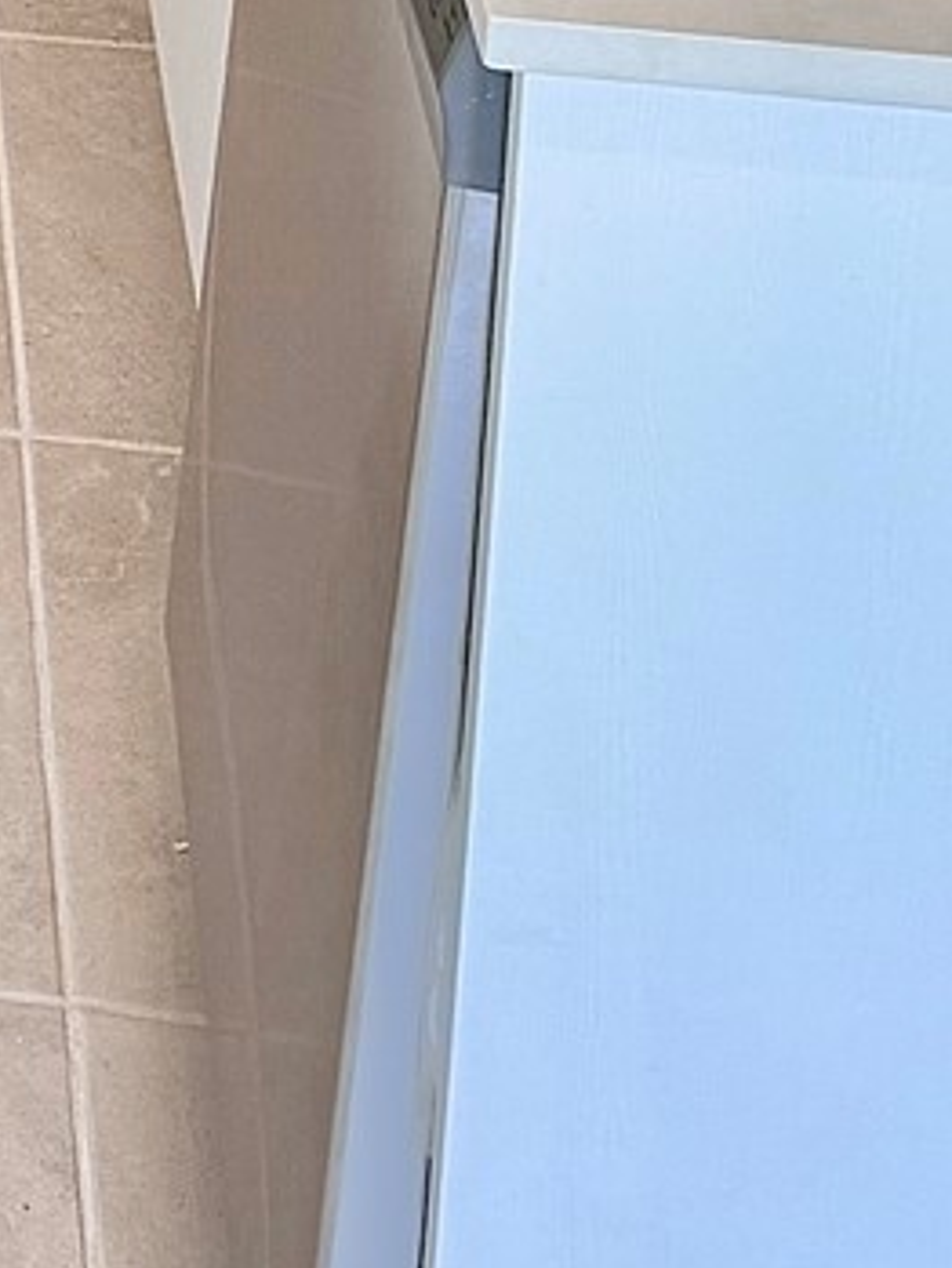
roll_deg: +0.5
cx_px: -934
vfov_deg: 13.9
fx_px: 4031
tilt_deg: -10.9
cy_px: -1573
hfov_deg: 12.0
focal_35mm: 110
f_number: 1.78
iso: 50
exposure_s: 1/120
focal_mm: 6.76
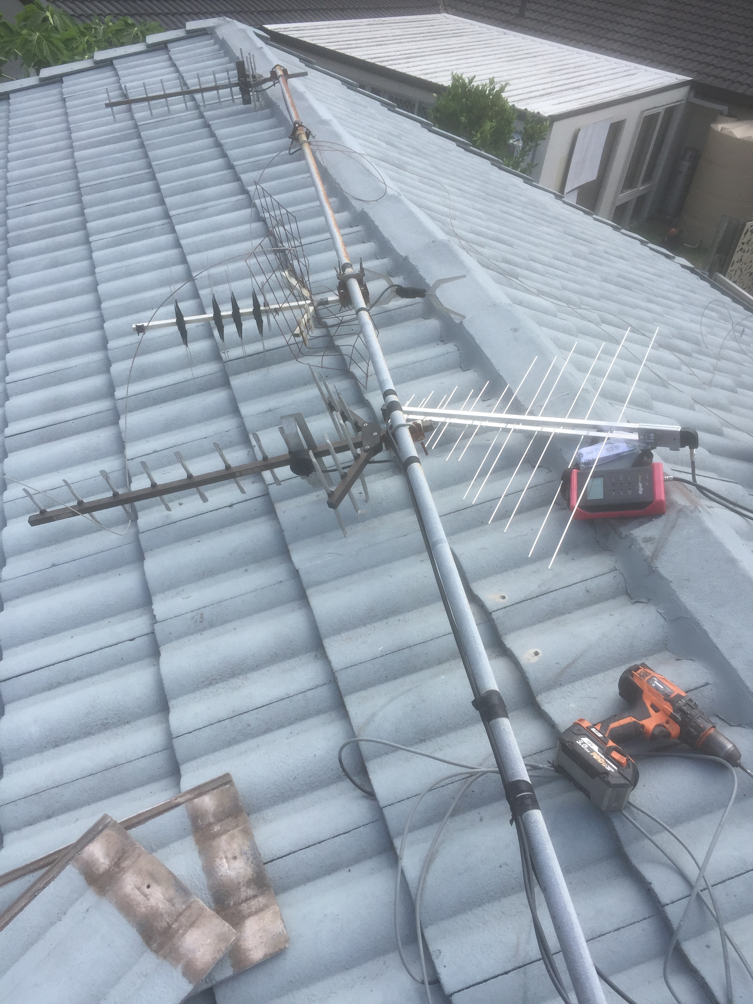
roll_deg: -9.7
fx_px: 841
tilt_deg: -36.6
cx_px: 376
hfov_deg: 48.2
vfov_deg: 61.7
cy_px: 502
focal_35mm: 29
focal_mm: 4.15
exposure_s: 1/989
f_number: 2.2
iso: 32
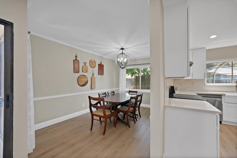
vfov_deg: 81.3
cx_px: 118
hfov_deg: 104.2
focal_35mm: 14
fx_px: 92
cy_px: 79
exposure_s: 1/3
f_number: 9
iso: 640
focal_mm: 14
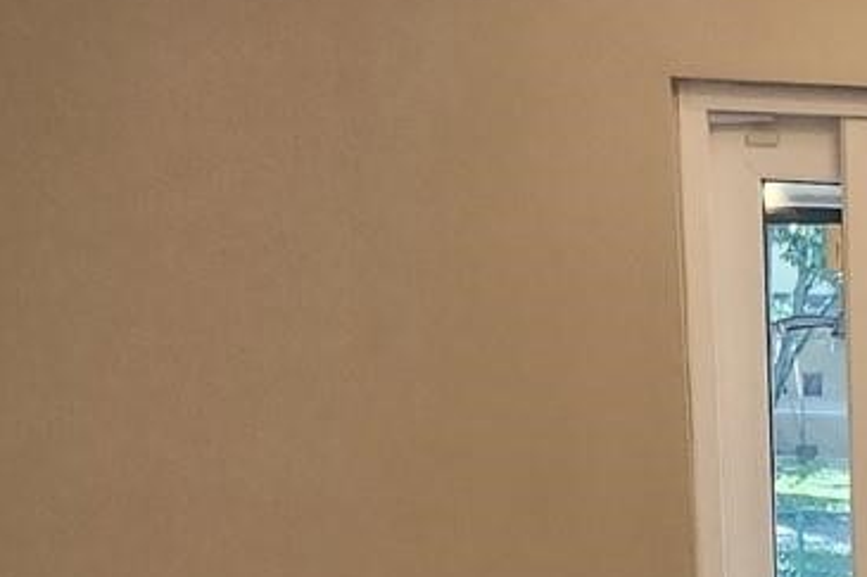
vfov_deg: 11.6
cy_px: 1199
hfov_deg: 17.7
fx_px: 2527
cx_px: 1252
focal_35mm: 105
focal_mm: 6.4
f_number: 1.8
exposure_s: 1/120
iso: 125
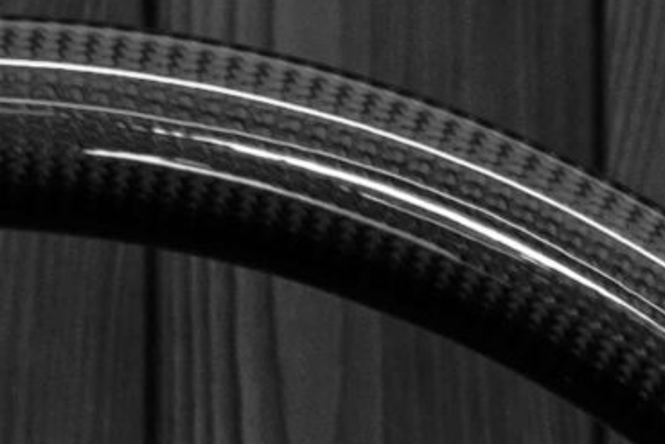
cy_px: 1360
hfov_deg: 5.6
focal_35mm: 363
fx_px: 6716
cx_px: -61
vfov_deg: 3.7
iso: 500
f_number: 6.3
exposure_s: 1/125
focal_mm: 35
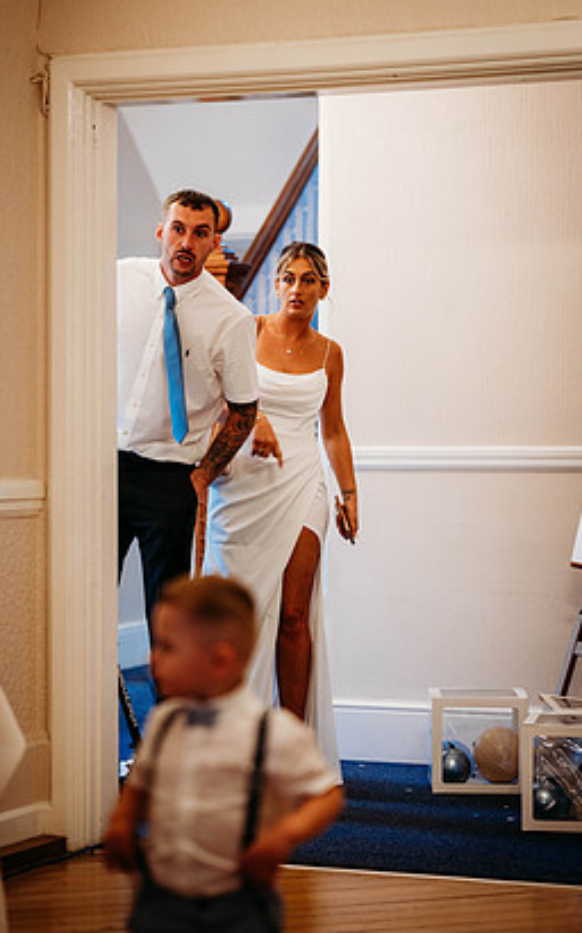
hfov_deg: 13.8
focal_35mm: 95
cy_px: 448
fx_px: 2413
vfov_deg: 21.9
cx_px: 251
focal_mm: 85
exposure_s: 1/200
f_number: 1.8
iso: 1000
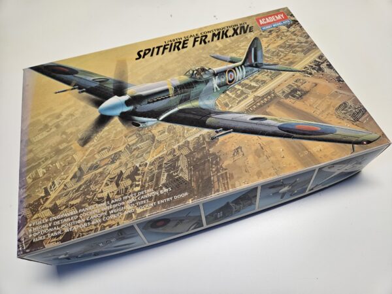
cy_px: 147
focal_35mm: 23
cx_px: 196
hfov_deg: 73.9
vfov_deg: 58.9
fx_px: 260
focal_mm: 5.4
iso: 250
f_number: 1.8
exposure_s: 1/120
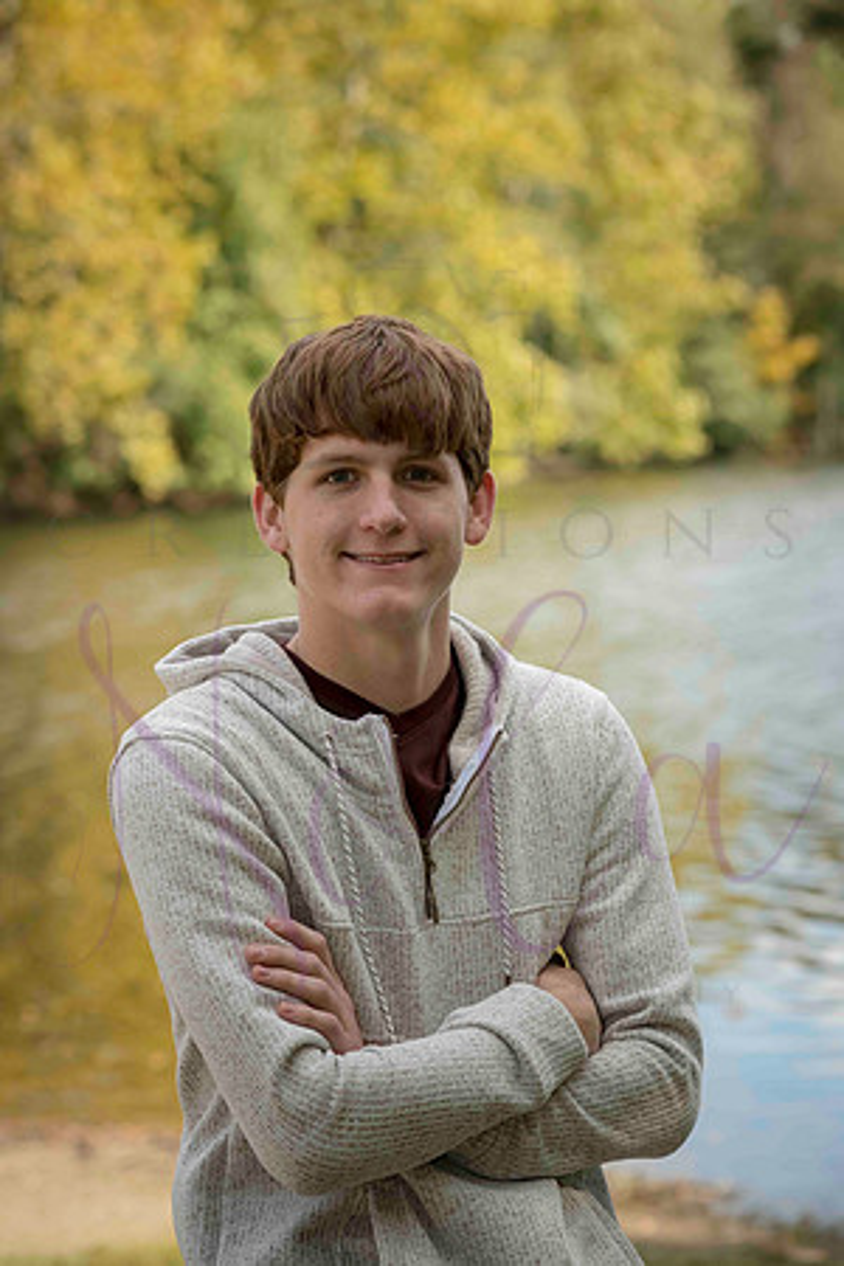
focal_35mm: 120
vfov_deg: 17.1
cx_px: 422
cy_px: 633
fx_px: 4220
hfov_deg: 11.4
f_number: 7.1
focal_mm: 120
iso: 800
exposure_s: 1/640
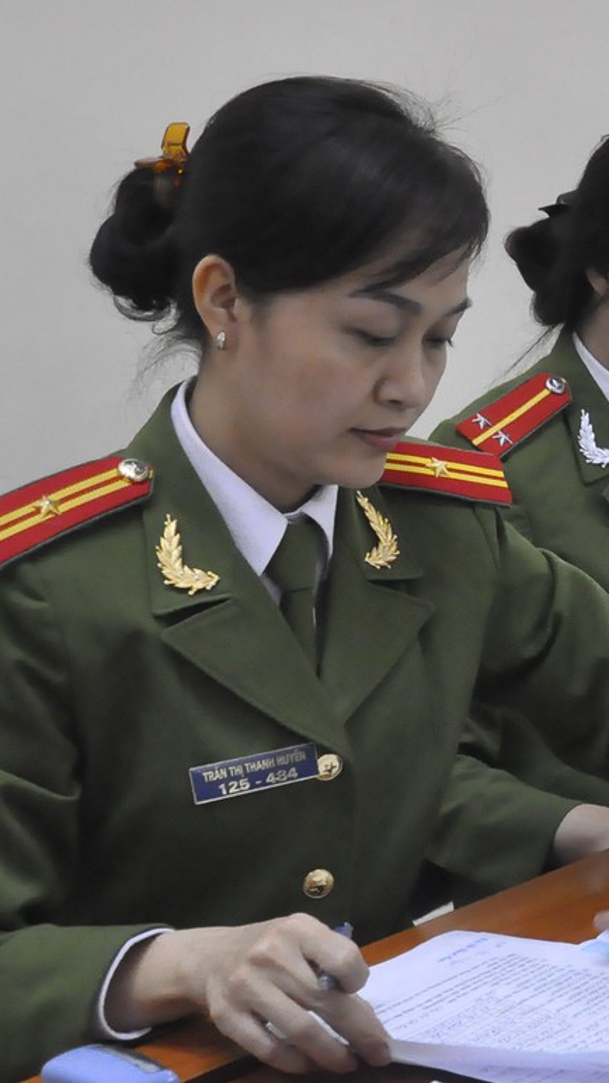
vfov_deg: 24.9
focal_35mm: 85
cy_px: 491
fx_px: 2451
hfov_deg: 12.8
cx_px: 1107
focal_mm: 21
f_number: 5
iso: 2500
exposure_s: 1/125
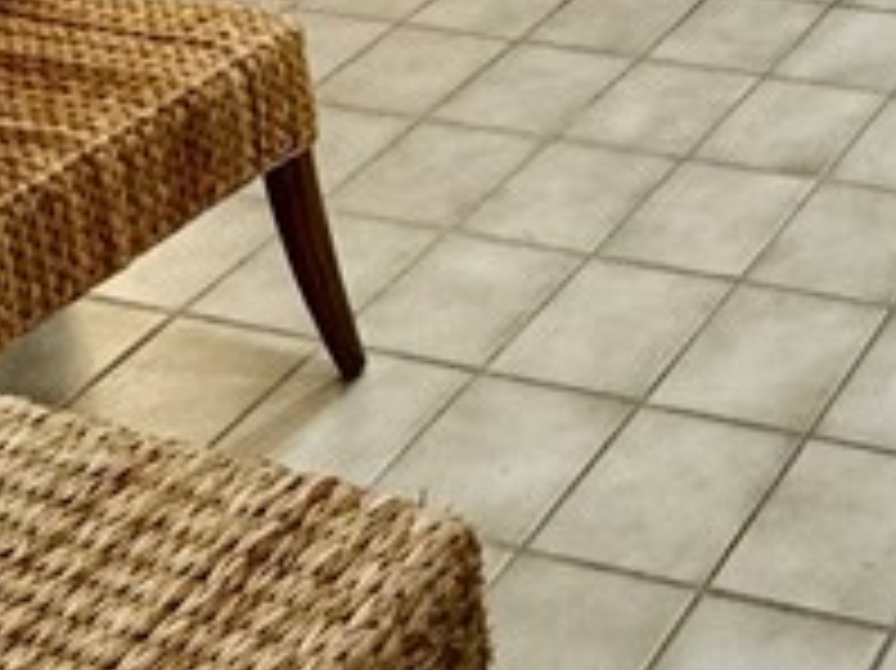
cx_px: 1351
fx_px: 1863
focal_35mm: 72
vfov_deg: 16.2
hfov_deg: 22.2
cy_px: -630
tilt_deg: -10.6
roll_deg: +0.4
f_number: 2.2
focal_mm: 2.22
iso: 160
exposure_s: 1/120
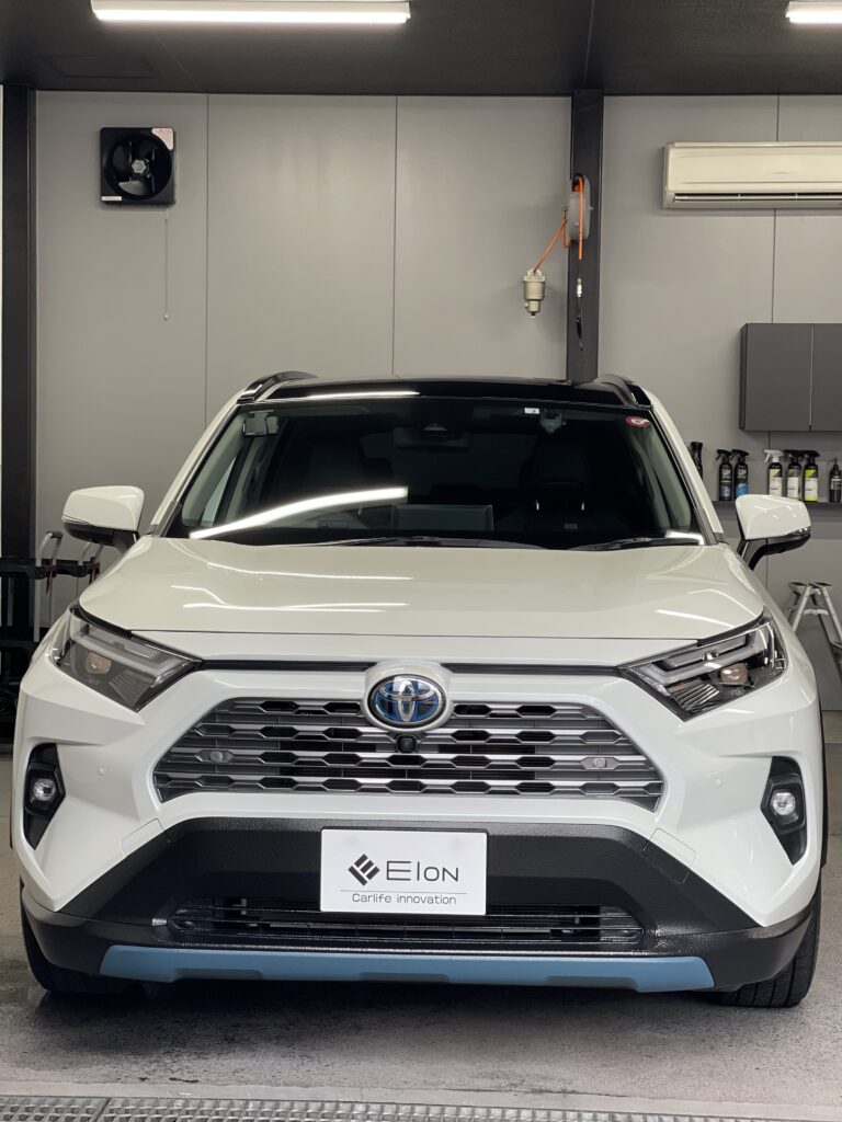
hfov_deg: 22.9
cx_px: 421
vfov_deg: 30.3
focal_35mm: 64
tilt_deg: -1.3
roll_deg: -1.0
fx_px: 2076
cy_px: 561
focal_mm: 7.5
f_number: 2.2
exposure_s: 1/120
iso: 80
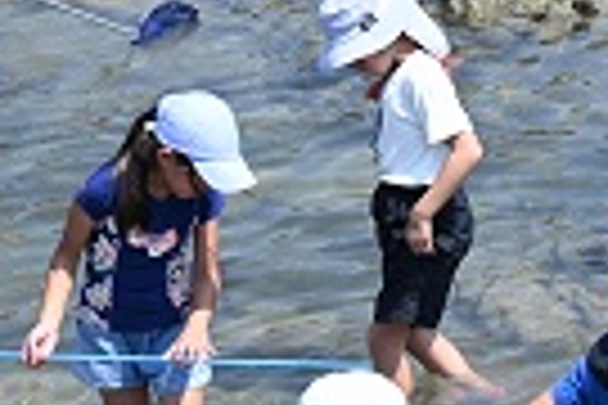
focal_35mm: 222
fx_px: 3749
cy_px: 2
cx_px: 1063
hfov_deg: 8.9
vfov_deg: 6.2
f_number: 6
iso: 100
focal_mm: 60
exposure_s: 1/320
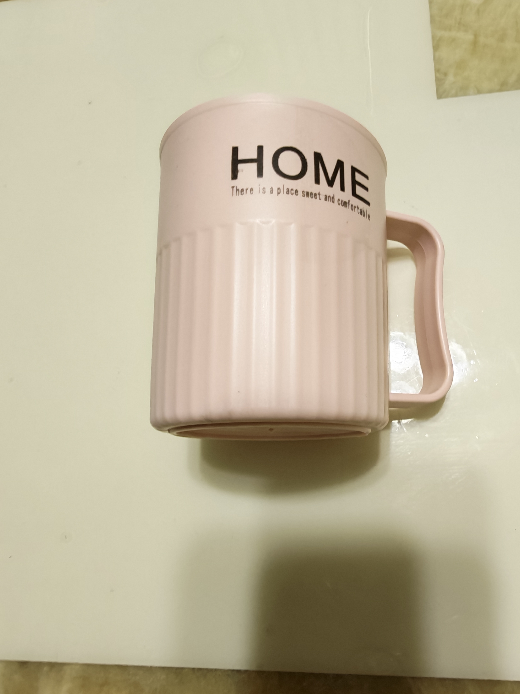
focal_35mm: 23
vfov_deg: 73.9
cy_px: 347
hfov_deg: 58.9
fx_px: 461
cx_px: 260
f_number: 2
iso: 400
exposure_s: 1/25
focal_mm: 1.82
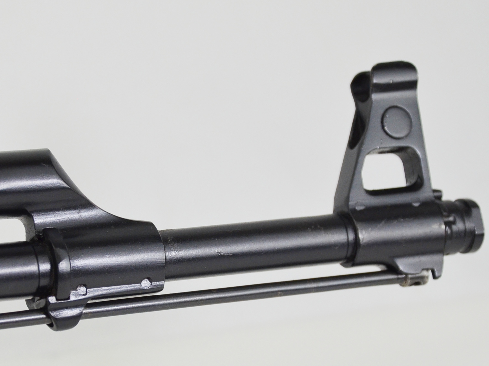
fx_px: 2316
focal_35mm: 164
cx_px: 157
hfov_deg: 12.0
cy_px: 250
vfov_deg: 9.0
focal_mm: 70
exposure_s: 1/250
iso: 720
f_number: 5.3
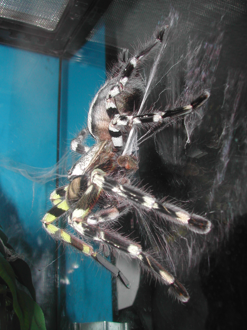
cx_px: 124
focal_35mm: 38
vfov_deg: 49.0
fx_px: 362
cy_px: 165
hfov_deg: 37.7
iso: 100
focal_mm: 8
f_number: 7.6
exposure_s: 1/60
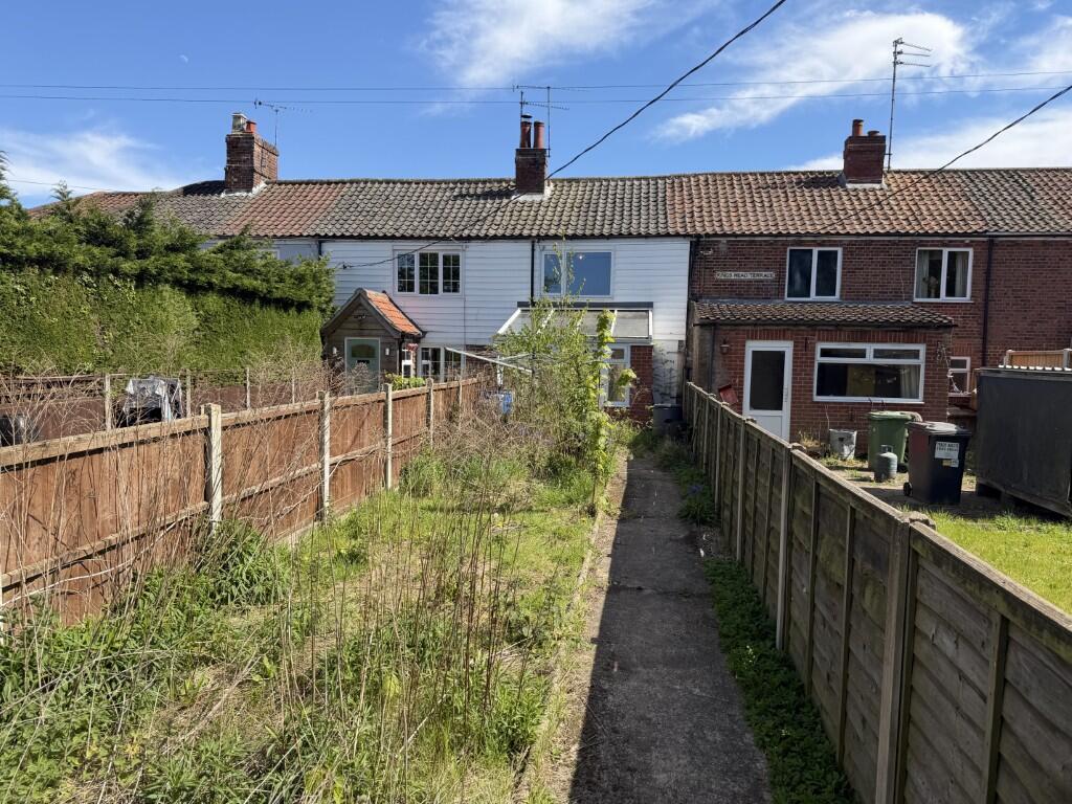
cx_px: 536
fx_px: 743
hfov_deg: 71.6
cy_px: 402
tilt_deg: -4.7
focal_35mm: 24
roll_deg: -0.2
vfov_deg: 56.8
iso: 80
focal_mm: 6.76
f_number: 1.78
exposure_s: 1/2703
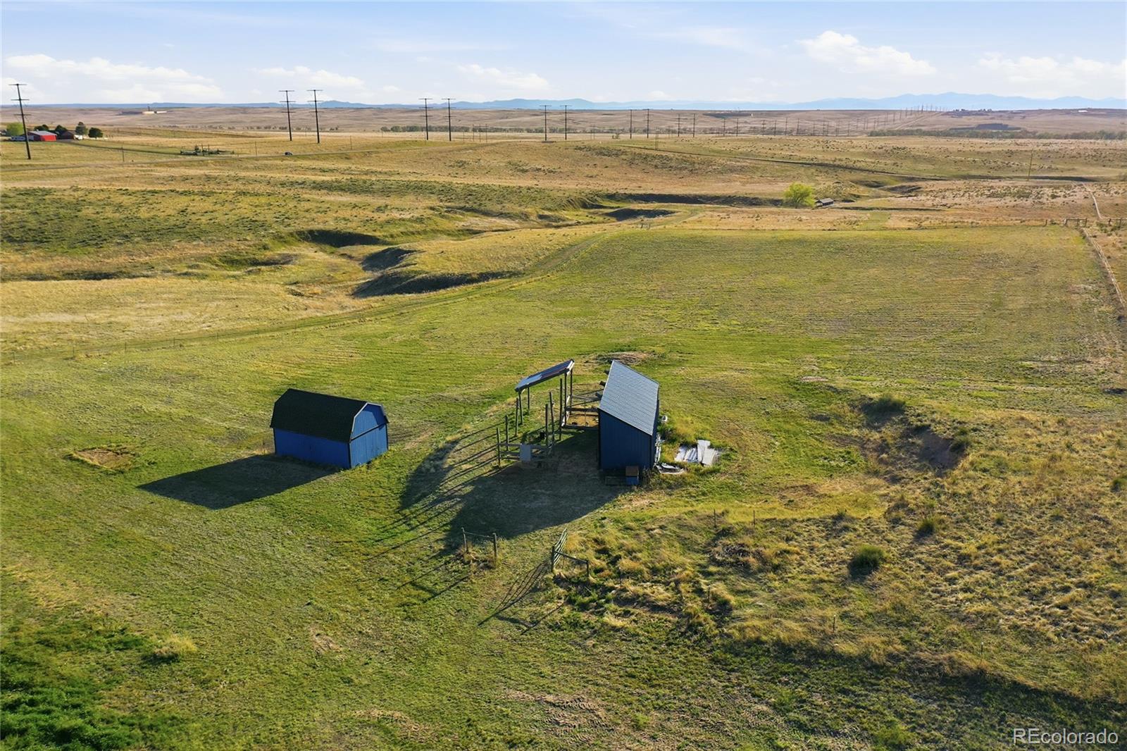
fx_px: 876
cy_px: 376
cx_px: 564
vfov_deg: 46.4
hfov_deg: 65.5
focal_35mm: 28
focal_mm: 10.3
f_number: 5.6
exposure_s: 1/400
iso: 100
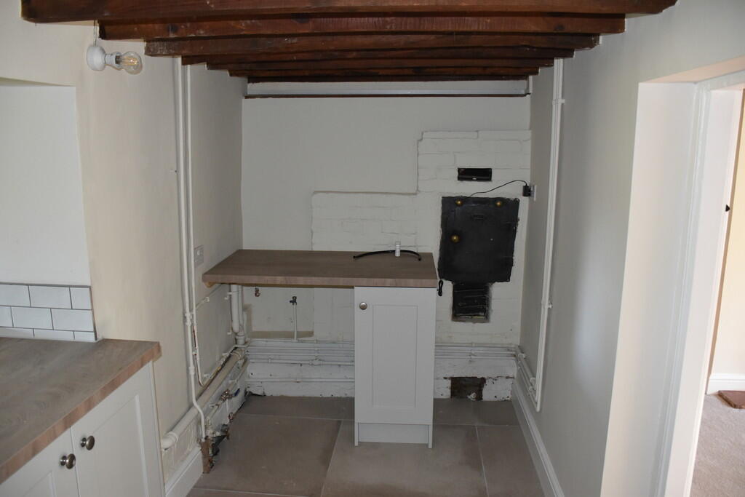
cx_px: 372
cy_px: 248
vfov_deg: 47.9
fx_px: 559
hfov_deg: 67.4
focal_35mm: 27
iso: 1400
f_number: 3.5
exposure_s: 1/60
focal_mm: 18
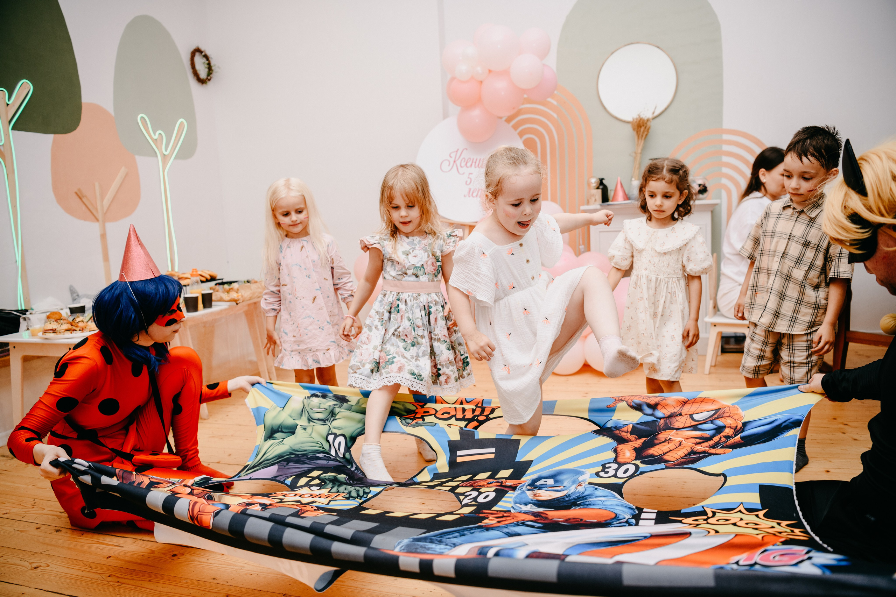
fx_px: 597
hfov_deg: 73.7
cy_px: 298
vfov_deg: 53.1
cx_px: 448
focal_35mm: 24
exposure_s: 1/160
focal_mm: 24
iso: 160
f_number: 3.2
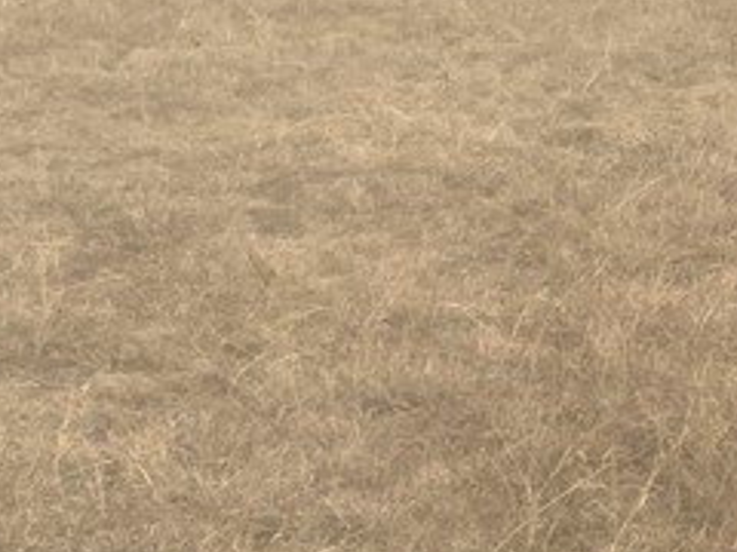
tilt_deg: -9.0
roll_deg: +1.6
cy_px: 55
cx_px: 1425
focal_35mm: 111
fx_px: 2363
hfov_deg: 14.9
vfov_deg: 13.2
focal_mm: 5.7
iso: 50
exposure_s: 1/8000
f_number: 1.5
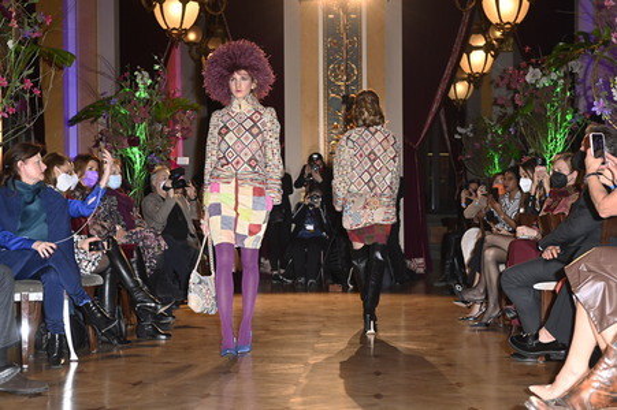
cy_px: 205
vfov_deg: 19.4
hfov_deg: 28.9
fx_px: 1199
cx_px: 308
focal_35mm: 70
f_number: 5.6
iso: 2500
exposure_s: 1/250
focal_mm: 70
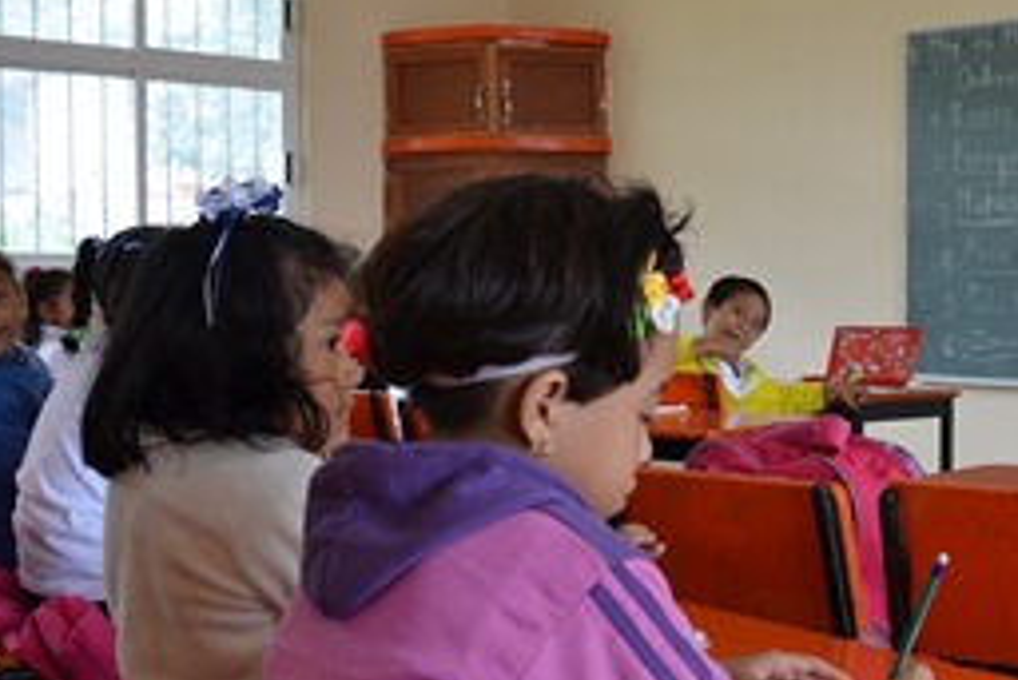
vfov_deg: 24.2
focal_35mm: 56
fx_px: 1584
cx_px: 843
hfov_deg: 34.3
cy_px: 330
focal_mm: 18
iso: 400
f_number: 5.6
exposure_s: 1/125
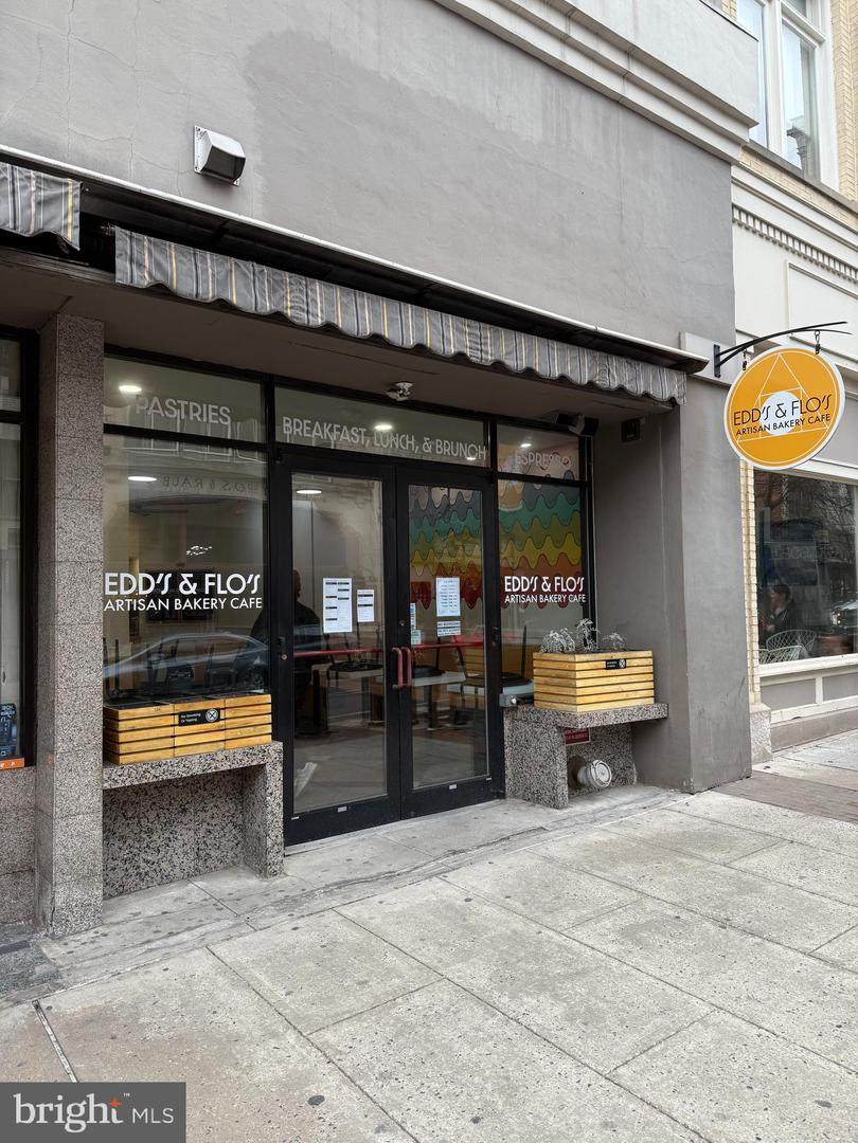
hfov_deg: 56.8
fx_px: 793
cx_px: 429
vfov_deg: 71.6
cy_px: 572
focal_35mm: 24
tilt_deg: +3.2
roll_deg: +1.6
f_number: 1.78
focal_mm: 6.76
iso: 80
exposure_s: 1/356
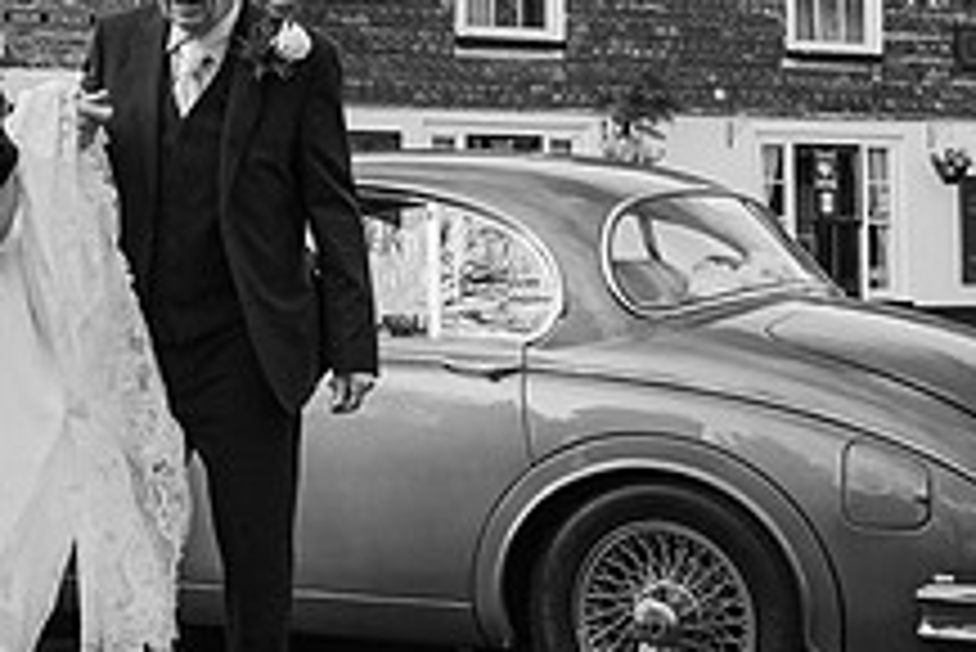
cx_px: 133
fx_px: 2007
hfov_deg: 26.6
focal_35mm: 74
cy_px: 57
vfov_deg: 18.1
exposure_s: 1/1250
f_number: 4
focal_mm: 24
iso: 800
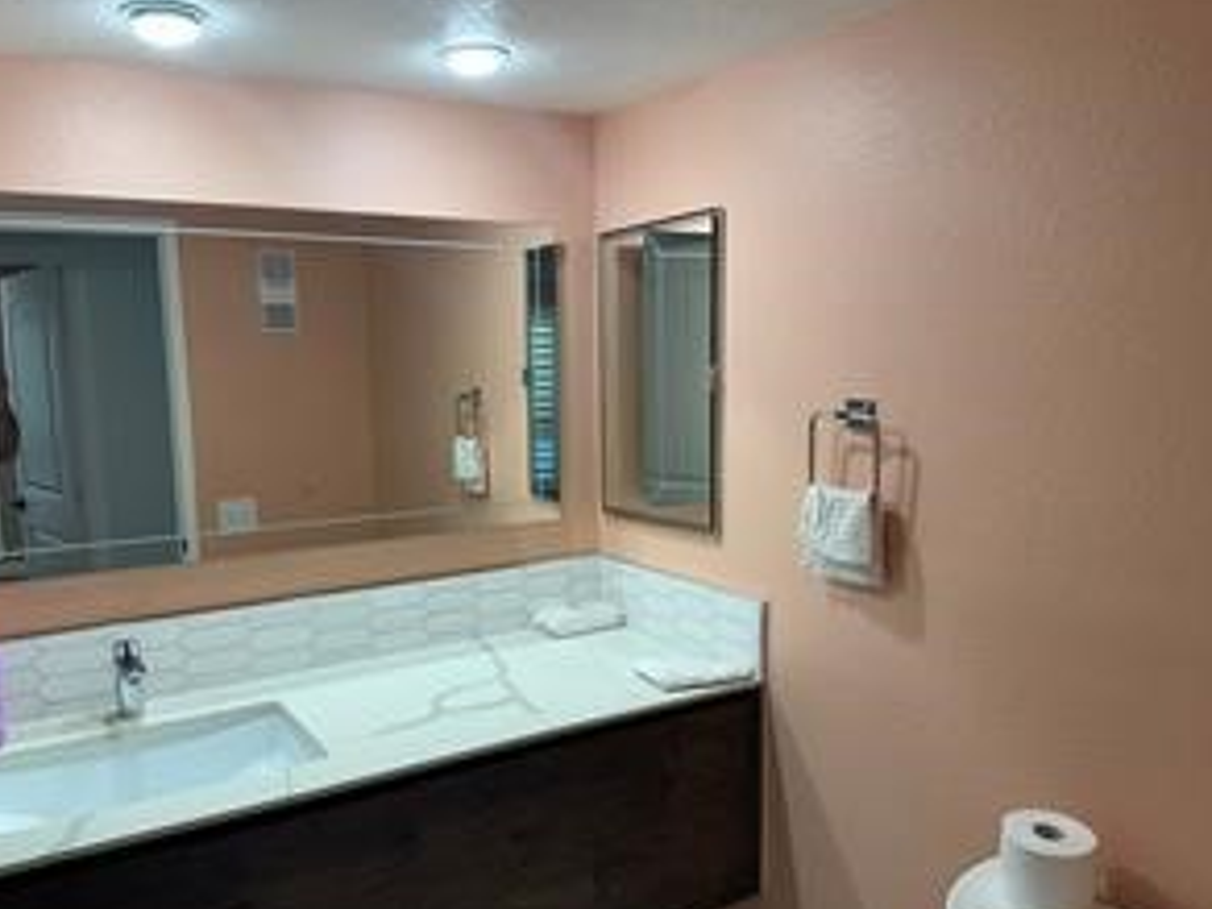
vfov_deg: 49.7
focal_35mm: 28
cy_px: 502
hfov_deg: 63.3
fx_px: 980
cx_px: 538
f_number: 1.78
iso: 100
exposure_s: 1/120
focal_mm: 6.86
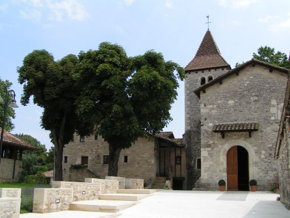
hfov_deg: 49.0
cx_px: 145
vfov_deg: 37.7
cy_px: 109
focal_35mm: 38
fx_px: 318
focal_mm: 5.8
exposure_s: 1/400
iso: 50
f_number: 5.6
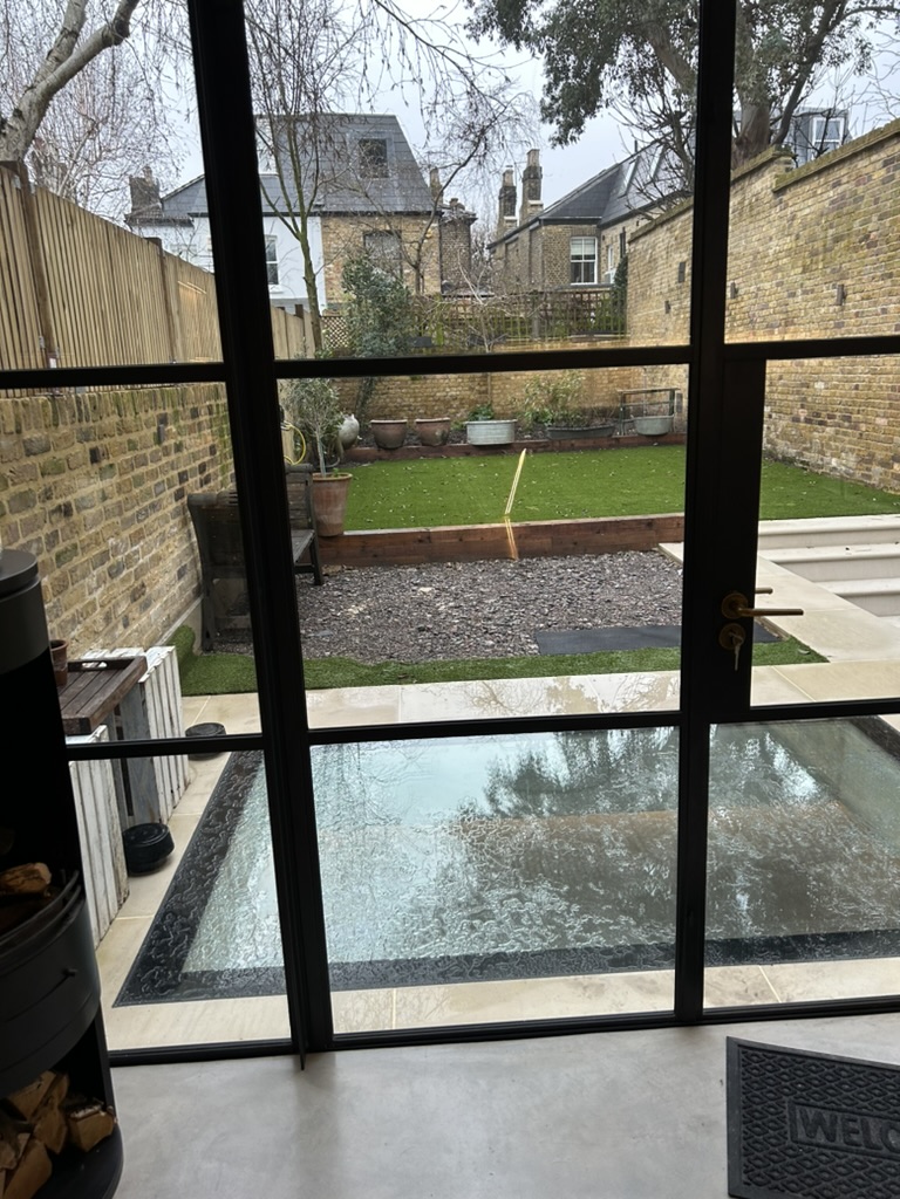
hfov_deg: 53.1
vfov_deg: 67.3
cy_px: 600
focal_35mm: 26
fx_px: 901
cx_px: 450
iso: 100
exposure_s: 1/100
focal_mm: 5.7
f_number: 1.5
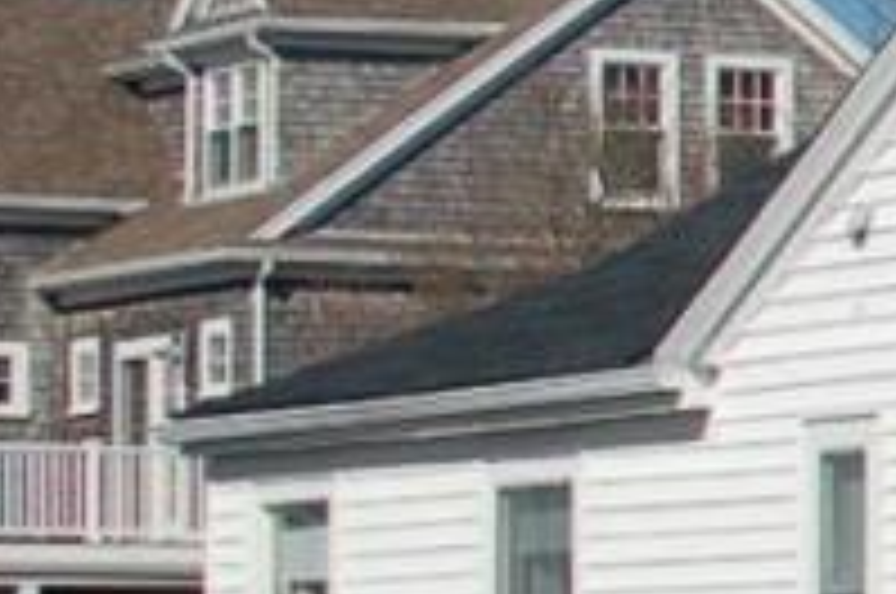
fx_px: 7653
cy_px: 531
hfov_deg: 6.1
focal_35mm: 308
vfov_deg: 4.4
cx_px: 2778
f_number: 8
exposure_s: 1/250
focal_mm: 32
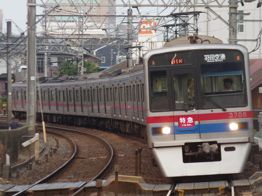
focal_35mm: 220
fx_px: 1665
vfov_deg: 6.8
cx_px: 131
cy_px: 98
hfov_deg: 9.0
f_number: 2.8
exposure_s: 1/200
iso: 320
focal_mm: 39.5
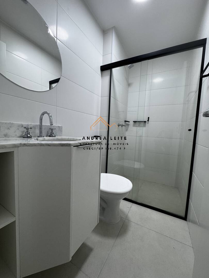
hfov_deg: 85.7
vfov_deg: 102.1
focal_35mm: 14
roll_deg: -2.6
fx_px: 113
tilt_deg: -3.8
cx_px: 104
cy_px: 139
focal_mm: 2.22
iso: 160
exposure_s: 1/120
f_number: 2.2
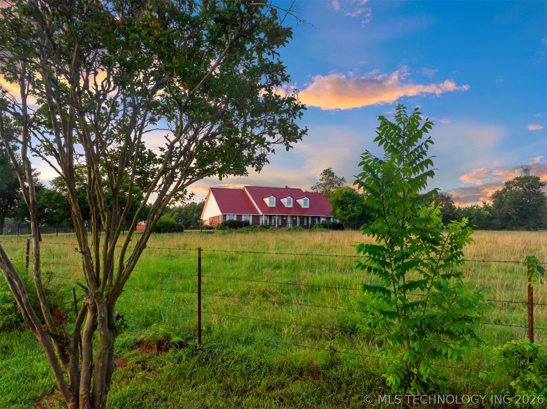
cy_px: 204
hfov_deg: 71.6
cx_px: 274
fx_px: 379
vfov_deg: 56.7
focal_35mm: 24
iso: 400
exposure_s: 1/100
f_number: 9
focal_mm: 12.29
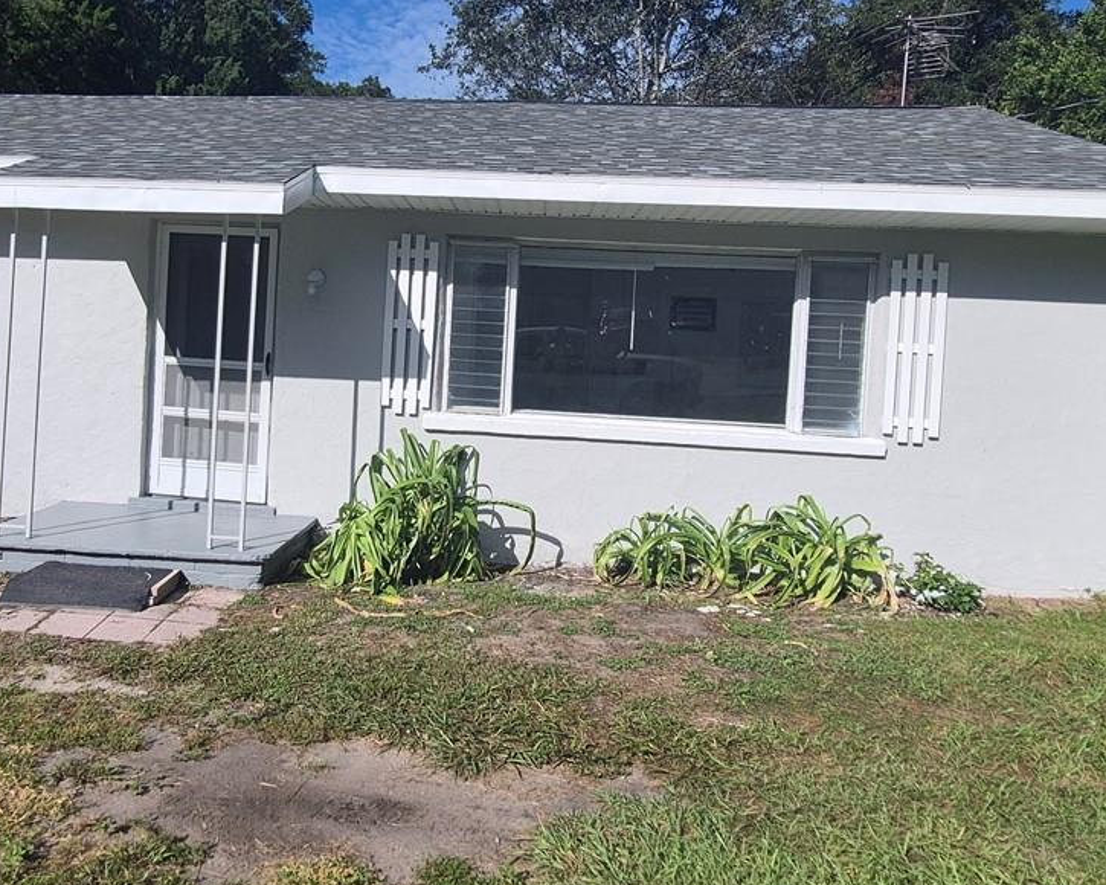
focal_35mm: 28
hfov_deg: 61.7
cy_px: 354
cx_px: 449
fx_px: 917
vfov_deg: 51.2
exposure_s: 1/2840
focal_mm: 1.74
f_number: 2.2
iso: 40
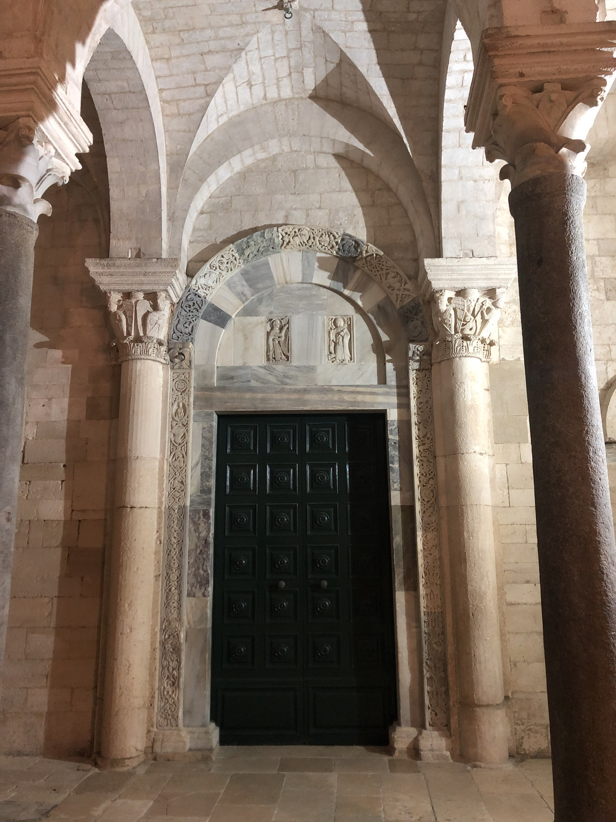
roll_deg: +0.6
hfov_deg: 49.7
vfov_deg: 63.4
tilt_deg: +12.0
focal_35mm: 28
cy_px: 411
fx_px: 664
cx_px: 308
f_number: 1.8
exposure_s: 1/4
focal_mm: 4
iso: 100
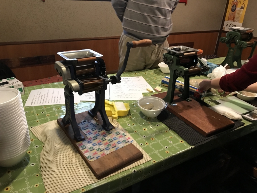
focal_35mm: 28
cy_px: 96
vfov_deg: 49.7
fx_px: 208
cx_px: 128
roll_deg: -2.6
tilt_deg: -26.8
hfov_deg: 63.4
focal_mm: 3.99
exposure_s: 1/6
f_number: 1.8
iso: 80
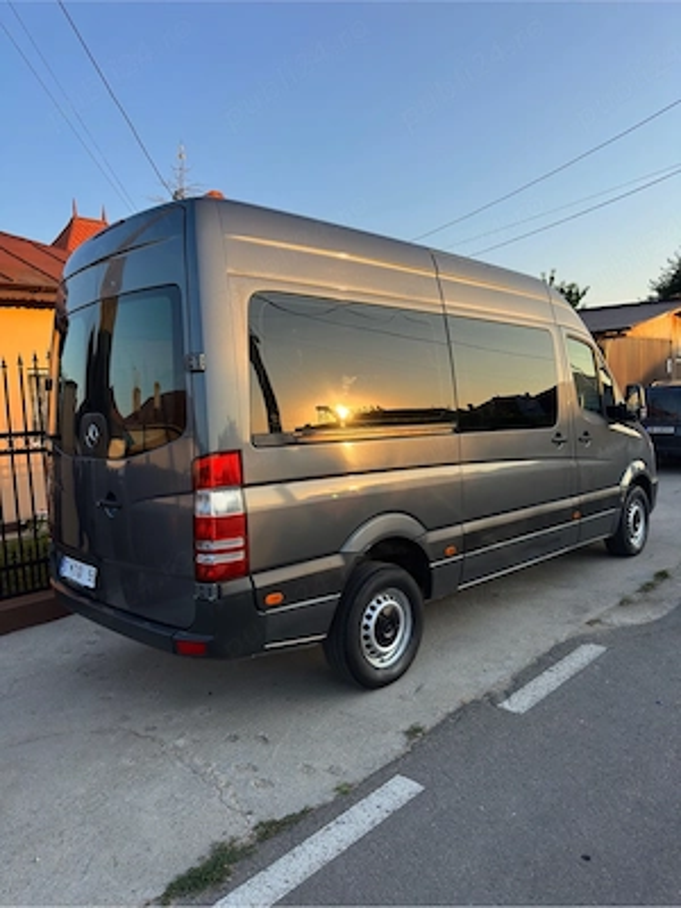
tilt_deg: -3.8
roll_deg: +2.6
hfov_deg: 56.8
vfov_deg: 71.6
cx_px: 340
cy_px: 454
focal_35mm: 24
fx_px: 630
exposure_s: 1/1073
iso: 100
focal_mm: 6.86
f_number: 1.78
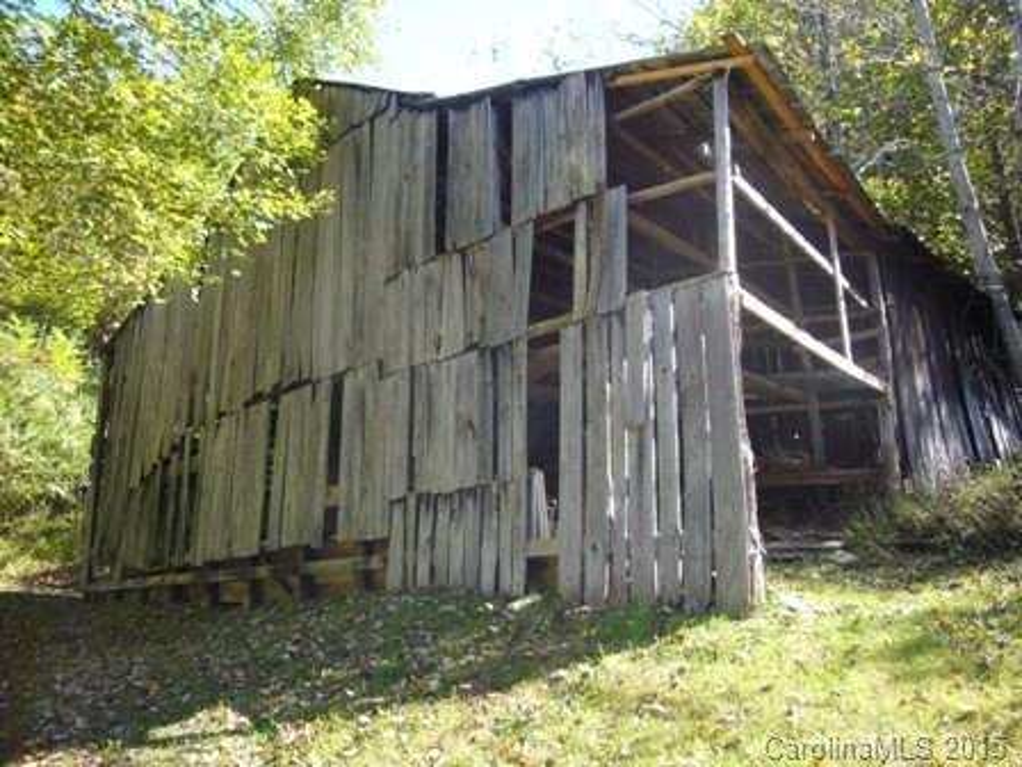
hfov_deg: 63.4
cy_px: 384
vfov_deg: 49.7
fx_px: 827
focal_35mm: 28
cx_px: 511
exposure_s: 1/320
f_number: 2.8
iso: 200
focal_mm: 4.6
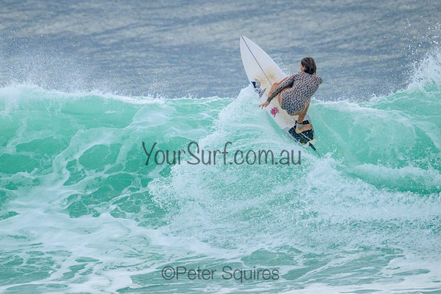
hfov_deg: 1.9
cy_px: 123
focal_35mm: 1100
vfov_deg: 1.3
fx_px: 13474
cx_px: 239
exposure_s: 1/2000
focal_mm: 800
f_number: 11
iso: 2800
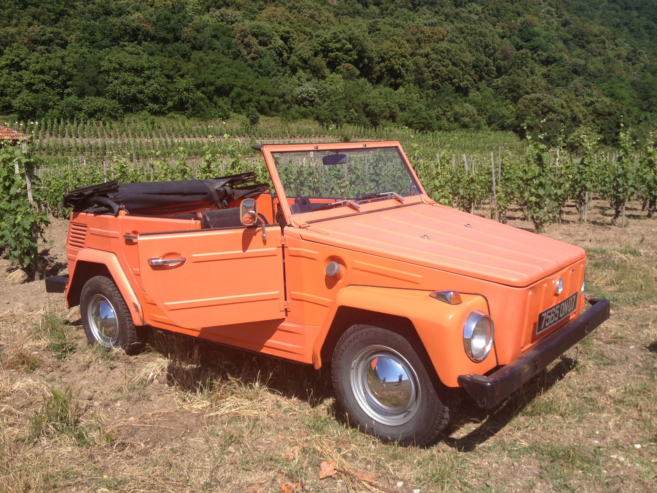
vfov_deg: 40.7
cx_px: 328
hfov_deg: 52.6
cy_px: 246
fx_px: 664
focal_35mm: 35
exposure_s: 1/1534
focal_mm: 4.28
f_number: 2.4
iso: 50
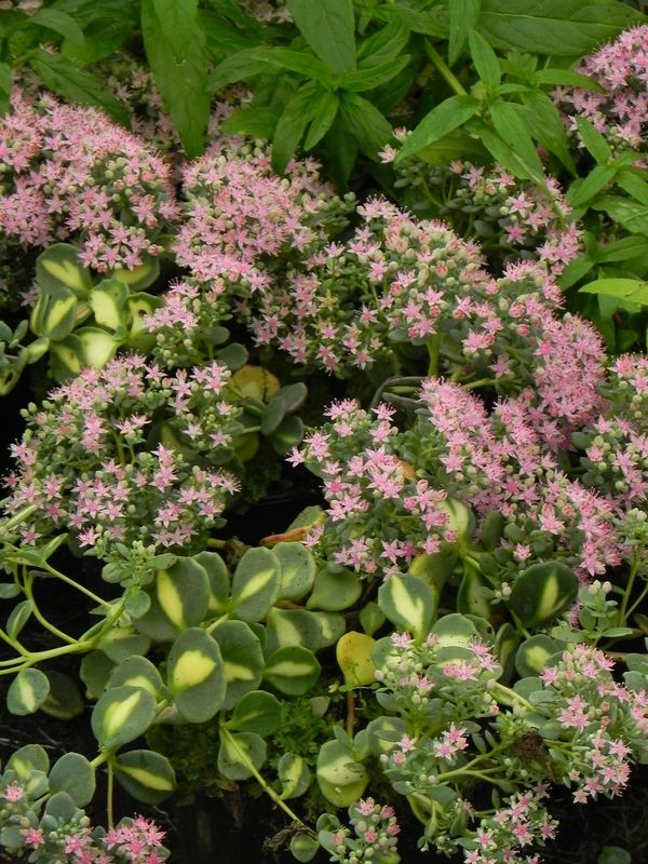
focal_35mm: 212
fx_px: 5291
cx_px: 324
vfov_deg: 9.3
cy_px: 432
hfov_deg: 7.0
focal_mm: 37.7
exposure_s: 1/30
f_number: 5
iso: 160
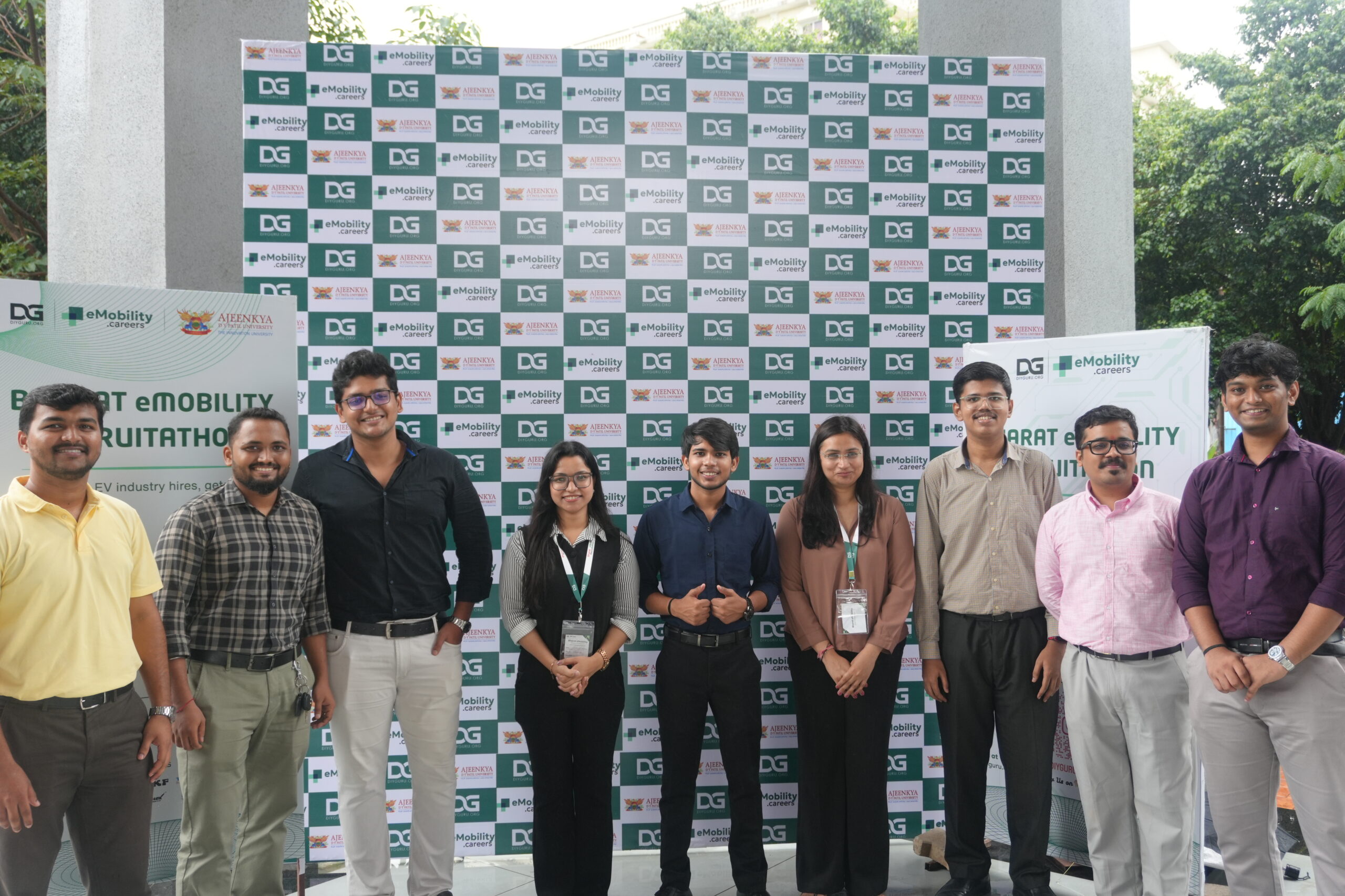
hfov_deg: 57.2
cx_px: 672
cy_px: 448
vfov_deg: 40.0
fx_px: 1233
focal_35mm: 33
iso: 320
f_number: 4
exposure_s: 1/160
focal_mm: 22
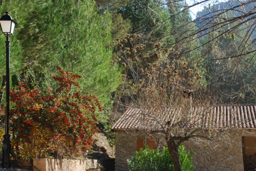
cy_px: 86
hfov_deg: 28.0
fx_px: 513
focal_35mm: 72
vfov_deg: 19.0
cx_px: 128
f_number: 5.6
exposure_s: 1/125
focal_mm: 48
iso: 110
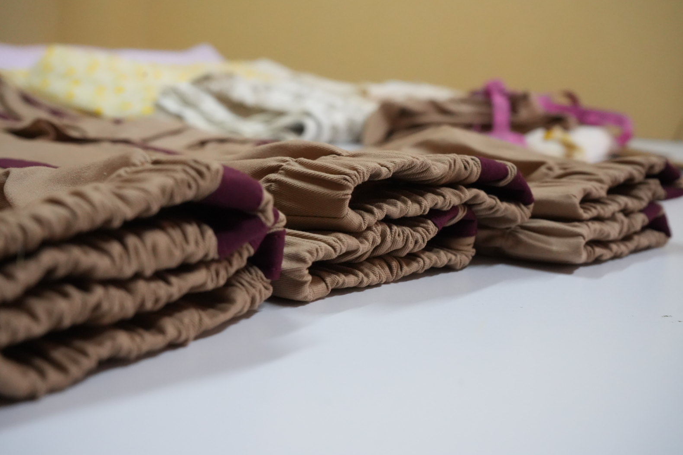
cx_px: 343
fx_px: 740
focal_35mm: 39
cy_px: 232
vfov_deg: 34.2
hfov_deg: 49.5
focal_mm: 38
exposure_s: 1/250
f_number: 8
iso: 8000
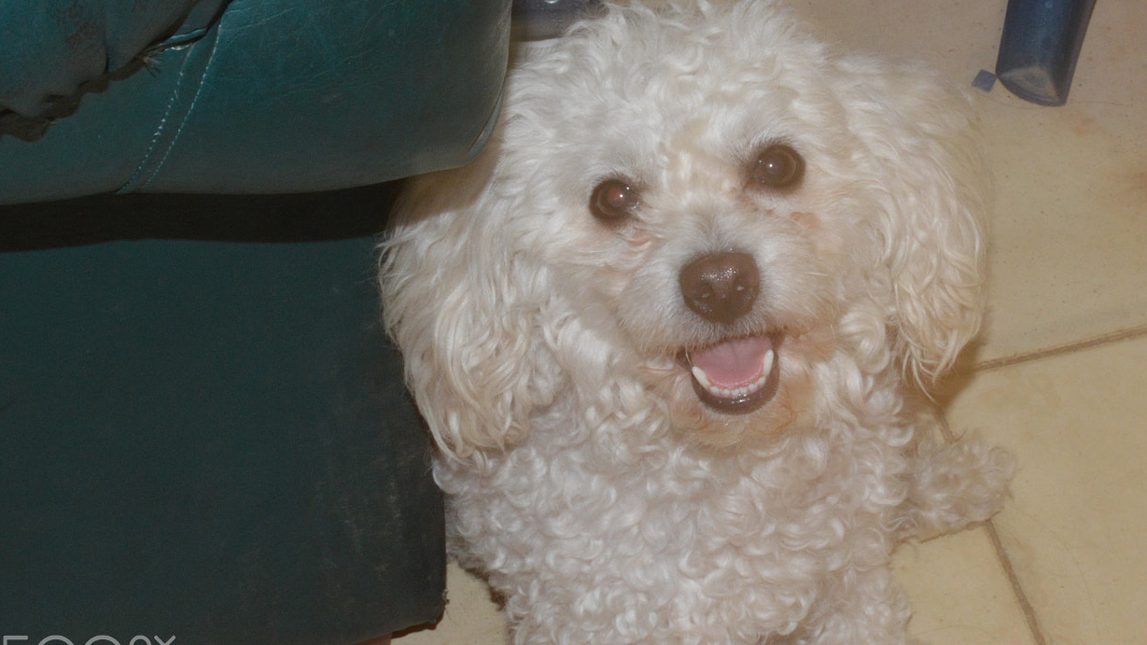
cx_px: 691
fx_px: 2859
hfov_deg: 22.7
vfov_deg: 12.9
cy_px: 283
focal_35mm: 94
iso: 800
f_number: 29
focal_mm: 46
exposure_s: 3
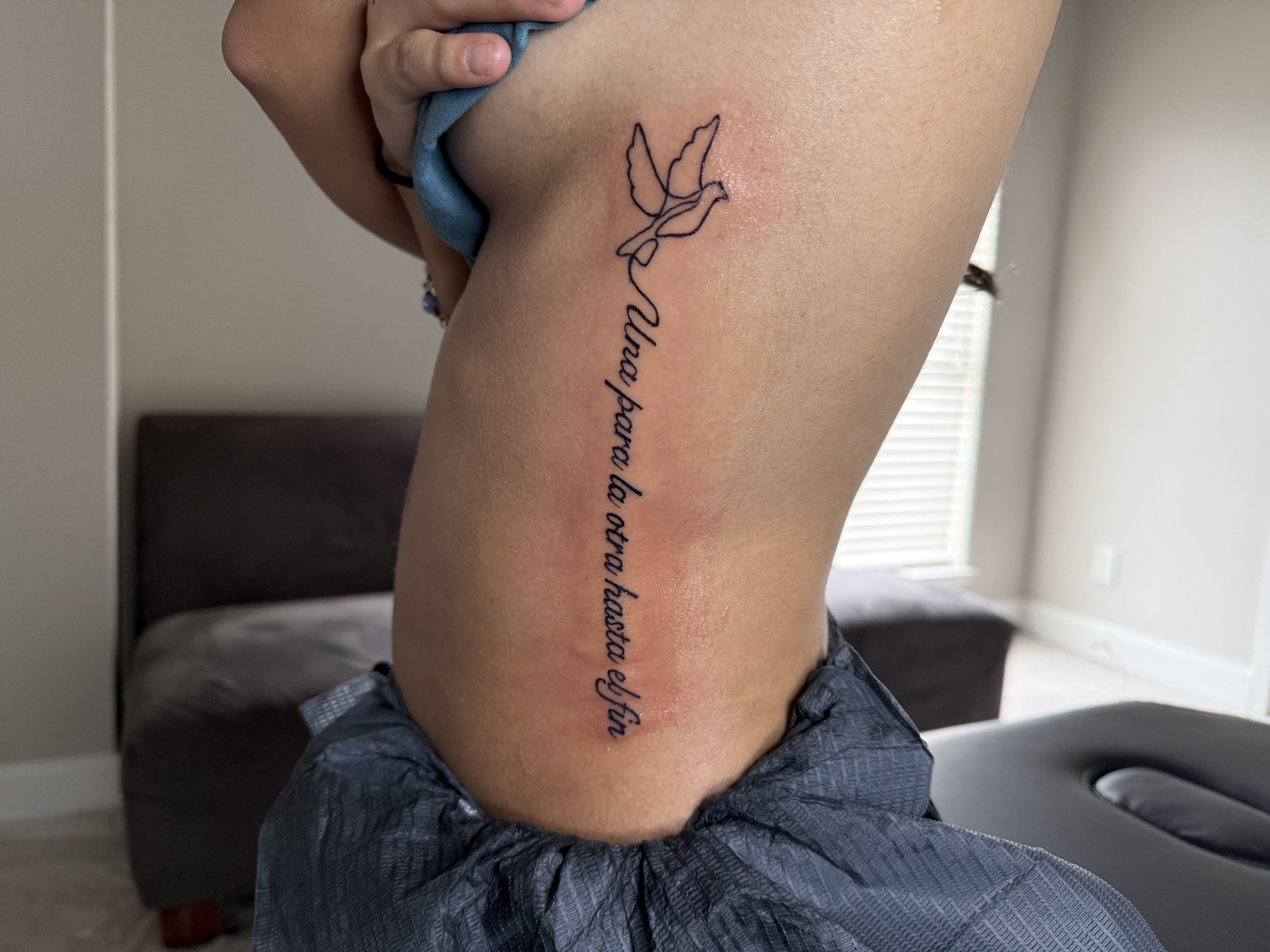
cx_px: 635
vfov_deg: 56.8
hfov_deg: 71.6
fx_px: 881
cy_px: 476
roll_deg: -3.2
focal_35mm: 24
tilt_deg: -7.8
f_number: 1.78
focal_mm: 6.76
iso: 320
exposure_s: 1/60
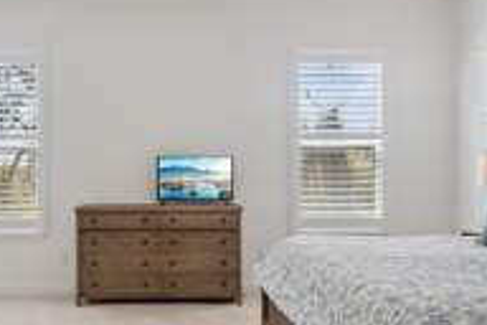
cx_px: 185
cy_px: 164
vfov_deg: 37.9
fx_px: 473
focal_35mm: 35
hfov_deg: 53.9
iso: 500
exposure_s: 1/80
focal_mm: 14
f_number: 10
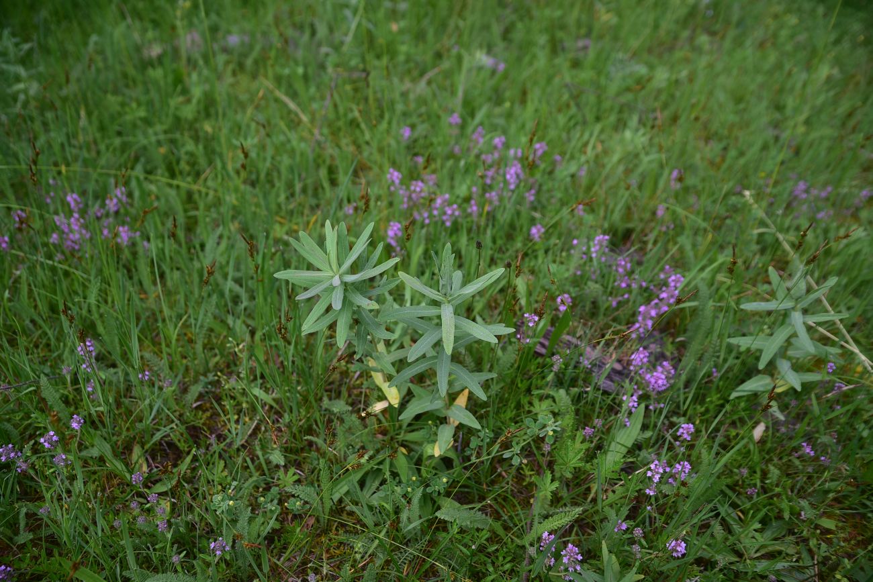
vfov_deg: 27.0
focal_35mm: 50
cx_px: 436
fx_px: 1213
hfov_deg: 39.6
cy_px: 291
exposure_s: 1/125
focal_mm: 50
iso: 200
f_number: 4
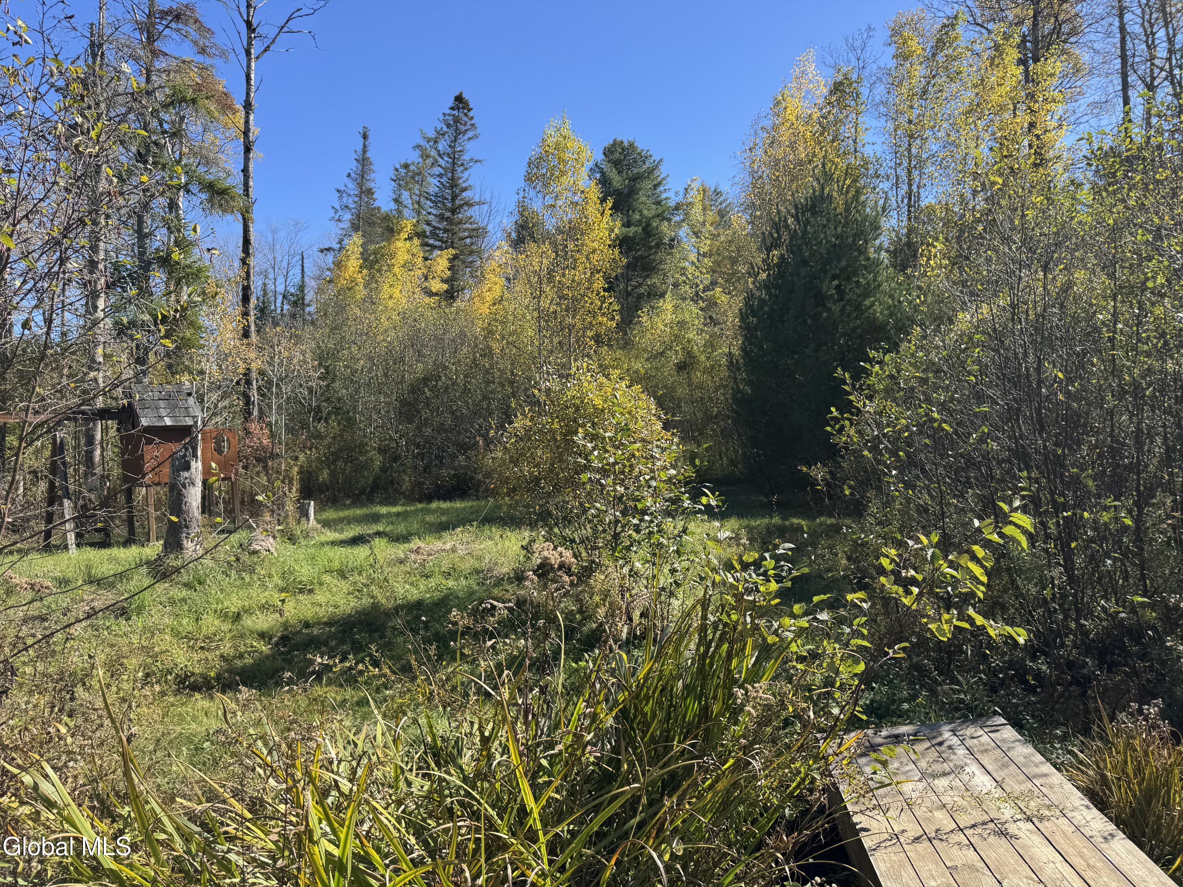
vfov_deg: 56.8
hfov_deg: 71.6
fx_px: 820
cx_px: 592
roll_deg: +2.7
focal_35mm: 24
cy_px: 444
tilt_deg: +5.0
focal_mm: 6.76
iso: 80
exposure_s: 1/1721
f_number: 1.78
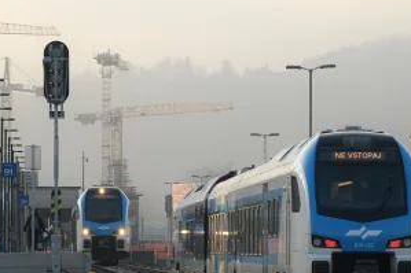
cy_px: 173
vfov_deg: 5.1
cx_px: 217
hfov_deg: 7.7
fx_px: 3058
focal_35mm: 268
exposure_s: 1/800
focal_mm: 200
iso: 2500
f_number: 14
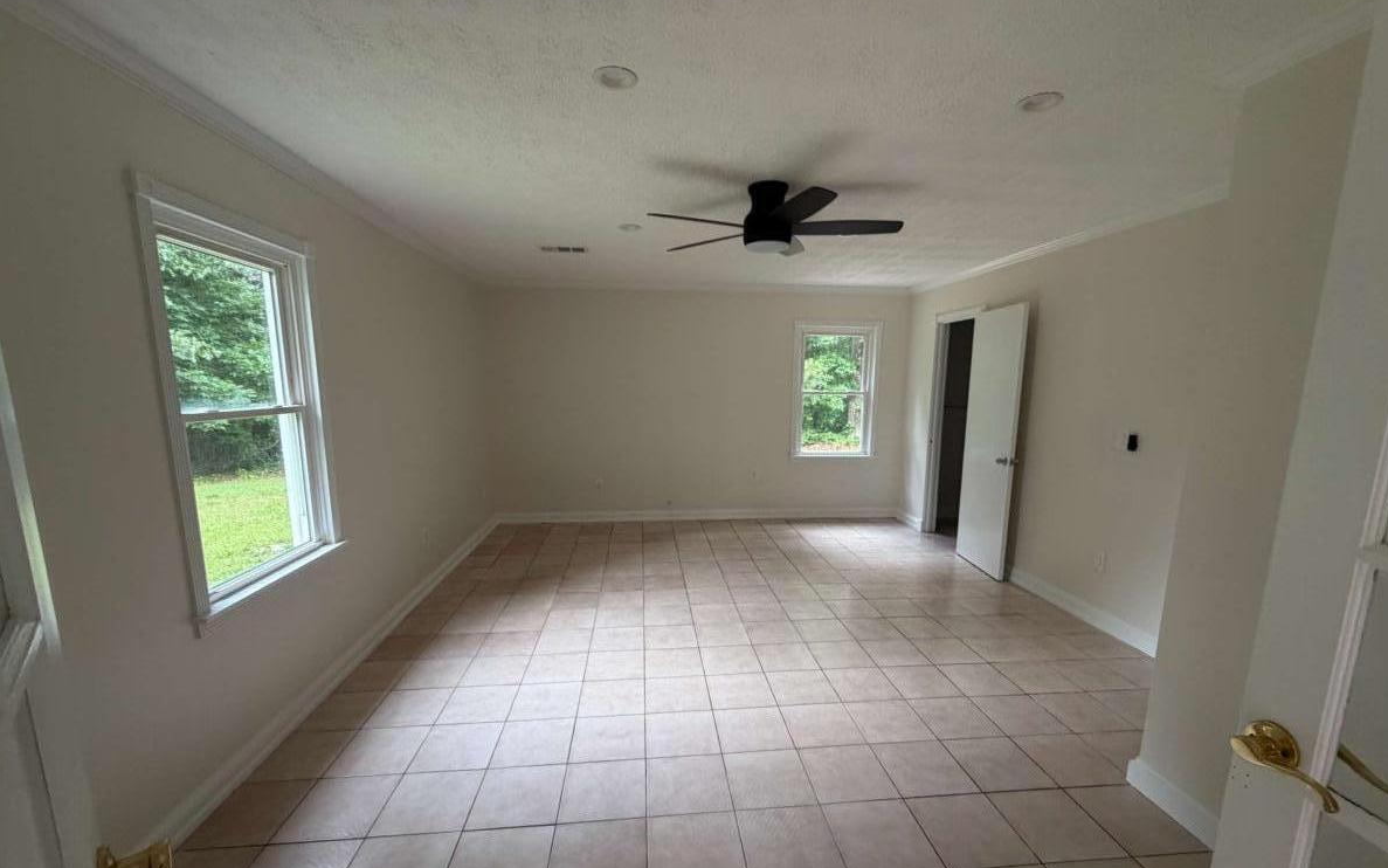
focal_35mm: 15
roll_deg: +0.3
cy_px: 473
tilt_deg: -9.5
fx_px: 567
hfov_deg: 101.5
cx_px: 700
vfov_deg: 74.6
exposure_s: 1/60
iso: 160
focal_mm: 2.22
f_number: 2.2
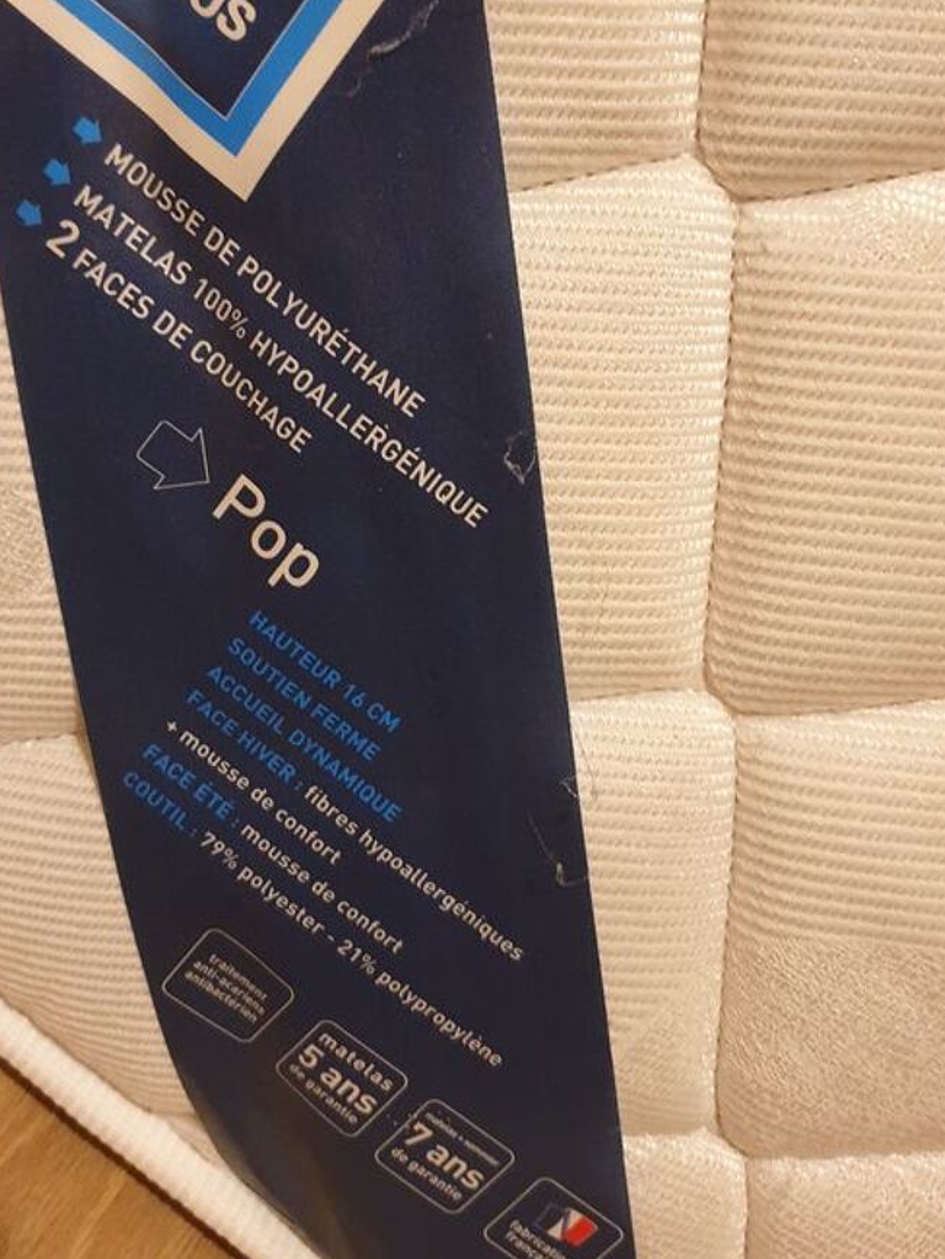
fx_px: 1455
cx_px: 458
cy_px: 520
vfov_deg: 46.6
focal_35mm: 40
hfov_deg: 36.0
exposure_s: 1/33
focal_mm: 4.3
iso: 250
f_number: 1.5
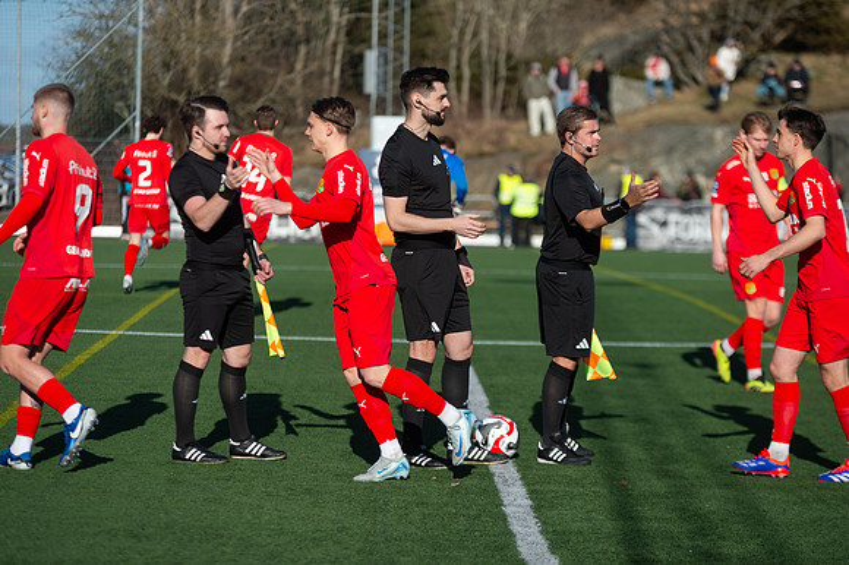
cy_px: 282
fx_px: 3300
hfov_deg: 14.7
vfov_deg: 9.8
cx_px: 424
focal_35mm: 140
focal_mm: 140
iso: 100
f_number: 3.2
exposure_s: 1/1600
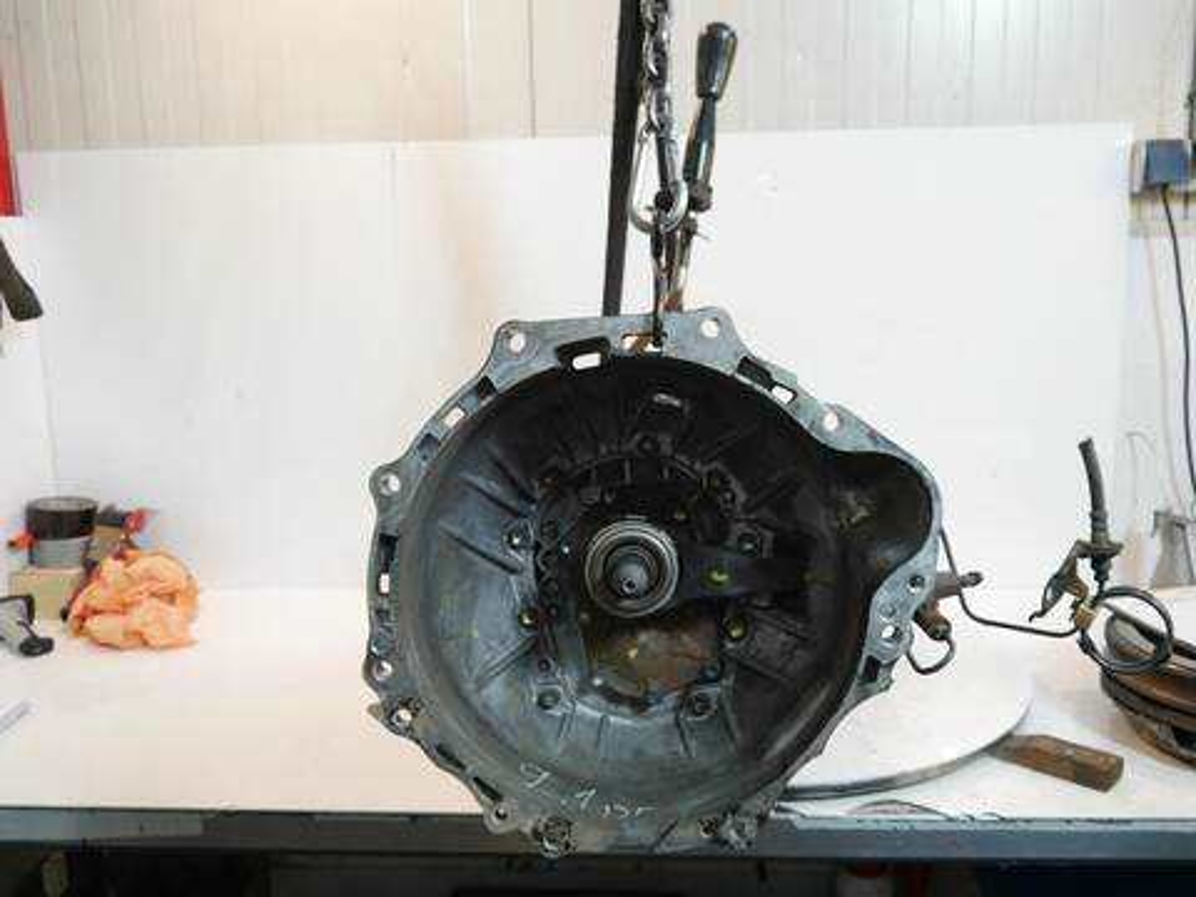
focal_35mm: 32
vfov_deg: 44.2
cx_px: 598
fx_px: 1106
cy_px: 448
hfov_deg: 56.8
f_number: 3.8
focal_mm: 16
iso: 400
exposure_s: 1/60
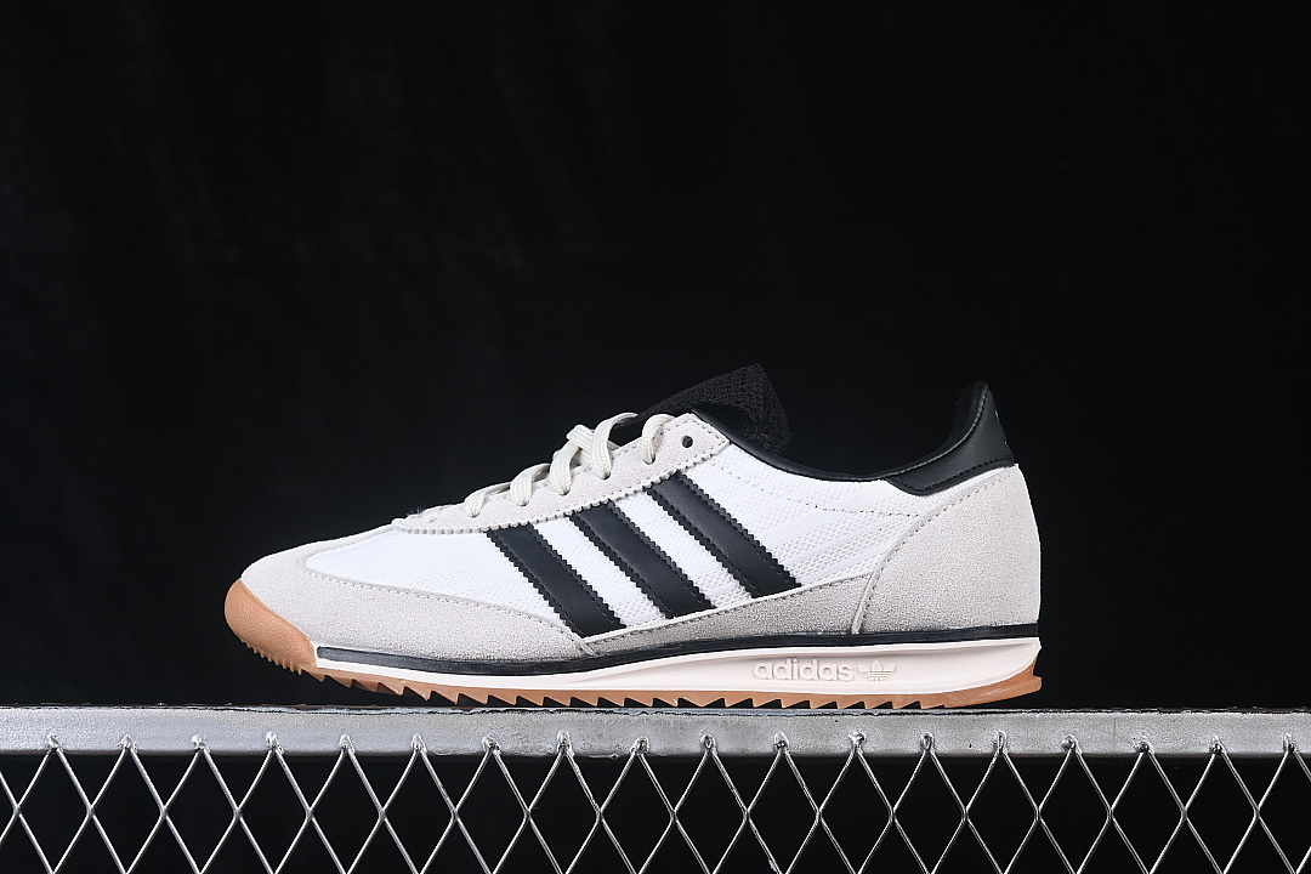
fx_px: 2731
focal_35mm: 75
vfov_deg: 18.2
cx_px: 656
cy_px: 437
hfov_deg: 27.0
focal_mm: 50
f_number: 8
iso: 160
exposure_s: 1/80
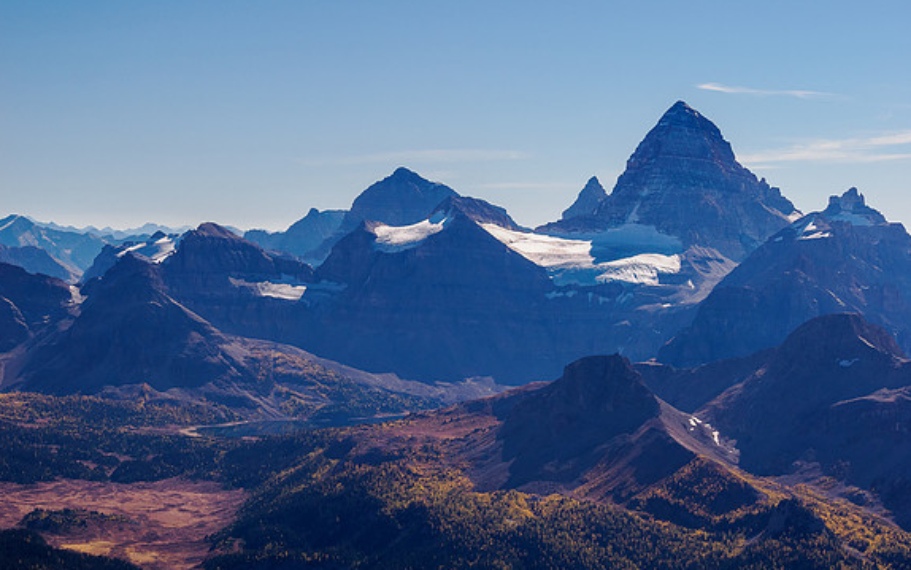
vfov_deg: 12.5
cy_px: 261
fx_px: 2607
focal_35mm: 105
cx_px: 452
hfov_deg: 19.8
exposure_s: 1/250
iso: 200
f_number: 8
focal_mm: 49
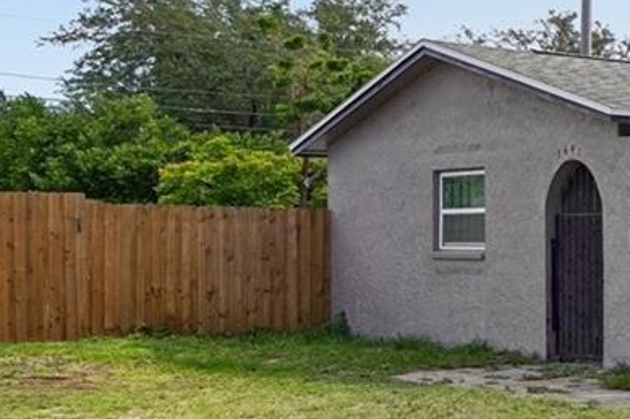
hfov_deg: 20.0
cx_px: 1130
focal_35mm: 74
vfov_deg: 18.4
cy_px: 233
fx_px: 1294
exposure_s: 1/250
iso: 100
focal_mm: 12
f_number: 8
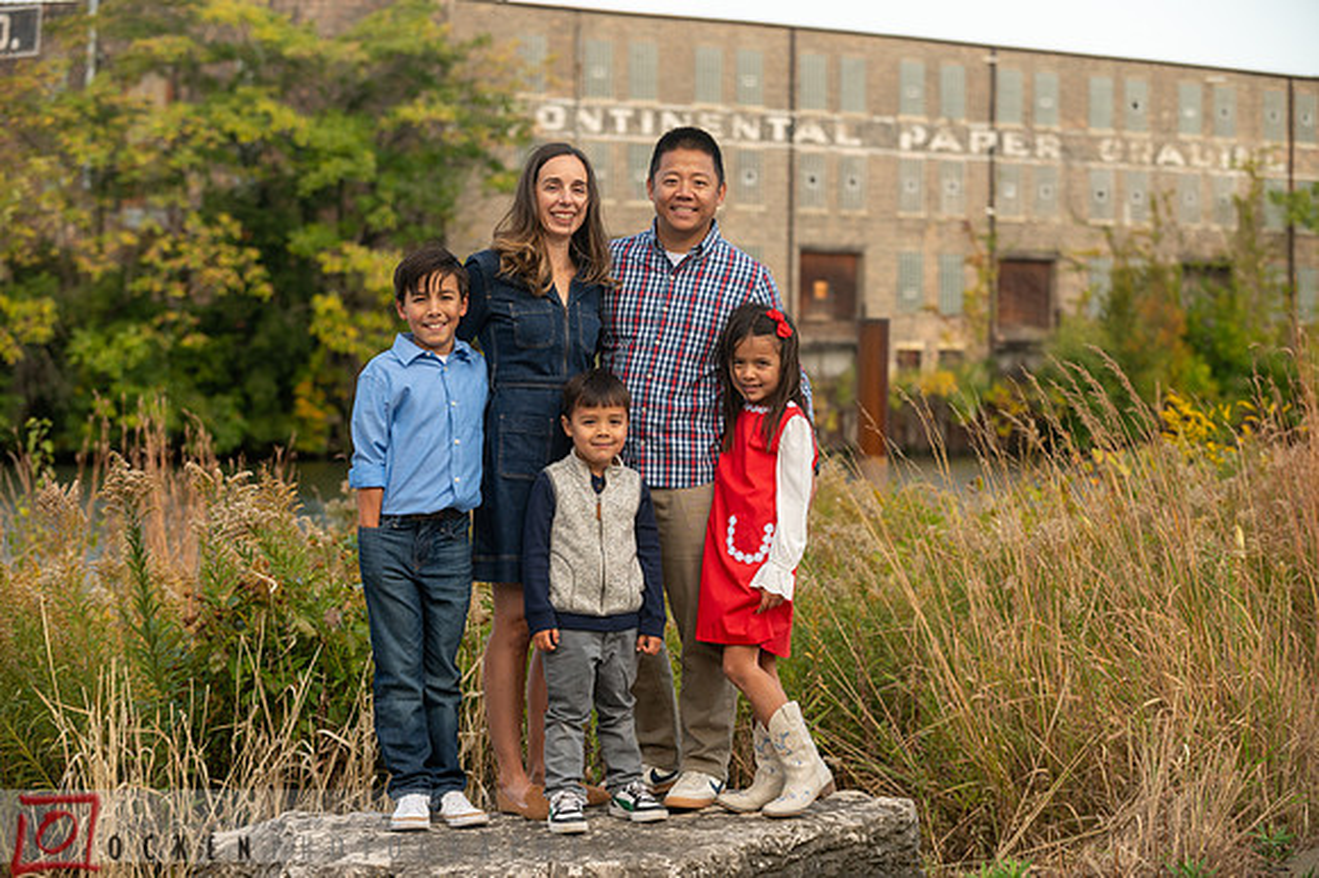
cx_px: 660
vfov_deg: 14.4
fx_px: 3479
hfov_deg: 21.5
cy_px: 439
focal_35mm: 95
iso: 400
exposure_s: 1/800
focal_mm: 95
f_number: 4
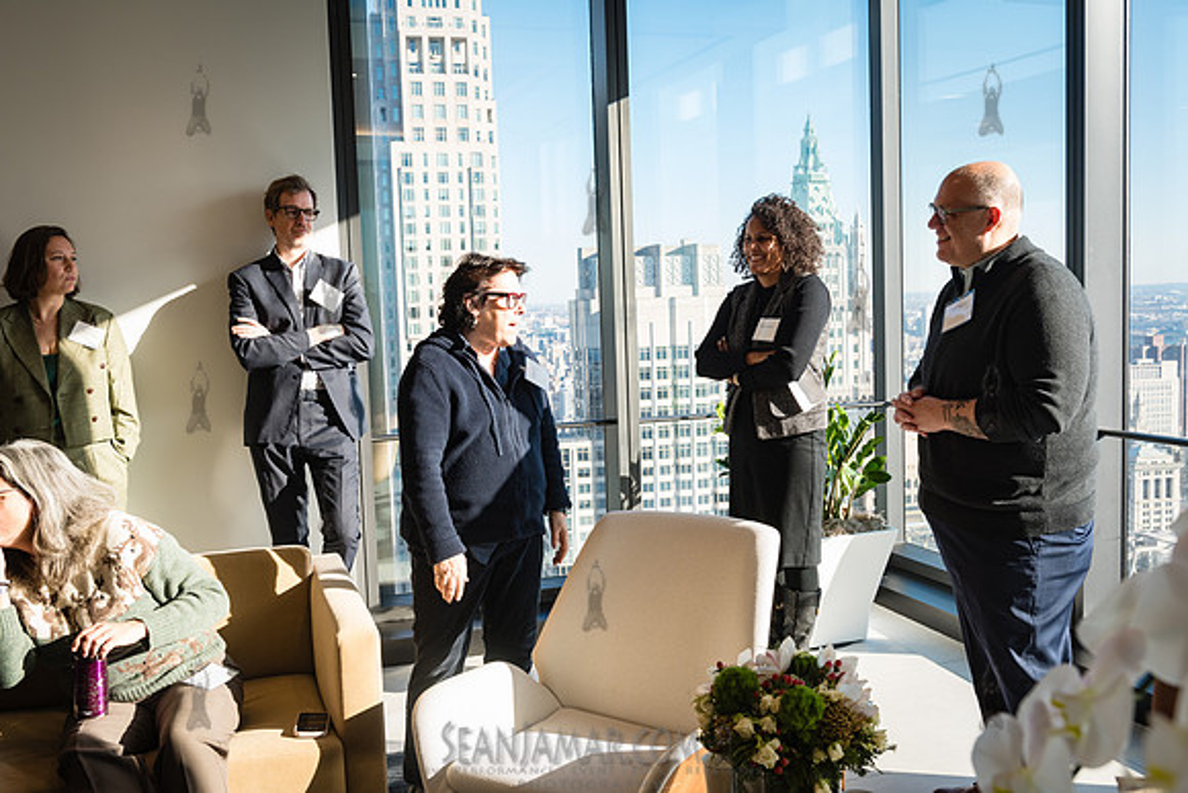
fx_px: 1155
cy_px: 396
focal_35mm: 35
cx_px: 594
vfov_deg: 37.9
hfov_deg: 54.4
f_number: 6.3
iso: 500
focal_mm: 35
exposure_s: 1/250
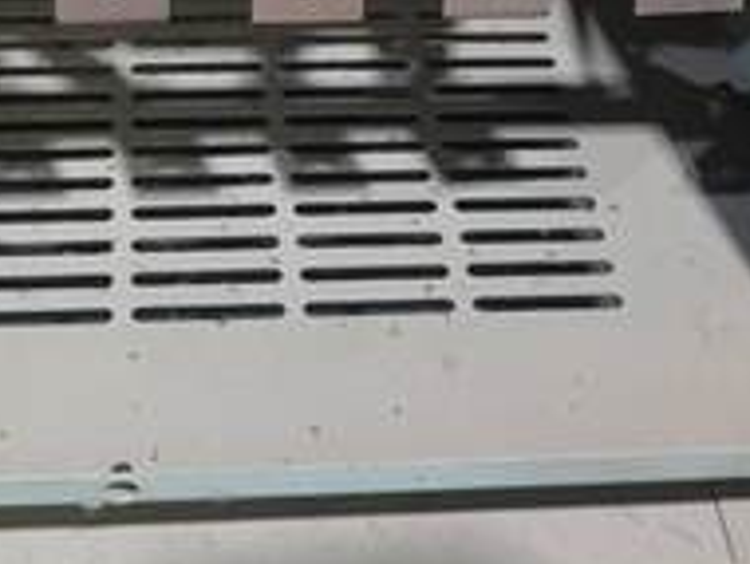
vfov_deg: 17.6
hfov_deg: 24.0
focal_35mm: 81
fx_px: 1757
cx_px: 284
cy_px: -75
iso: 920
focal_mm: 6.9
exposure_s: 1/120
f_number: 1.68
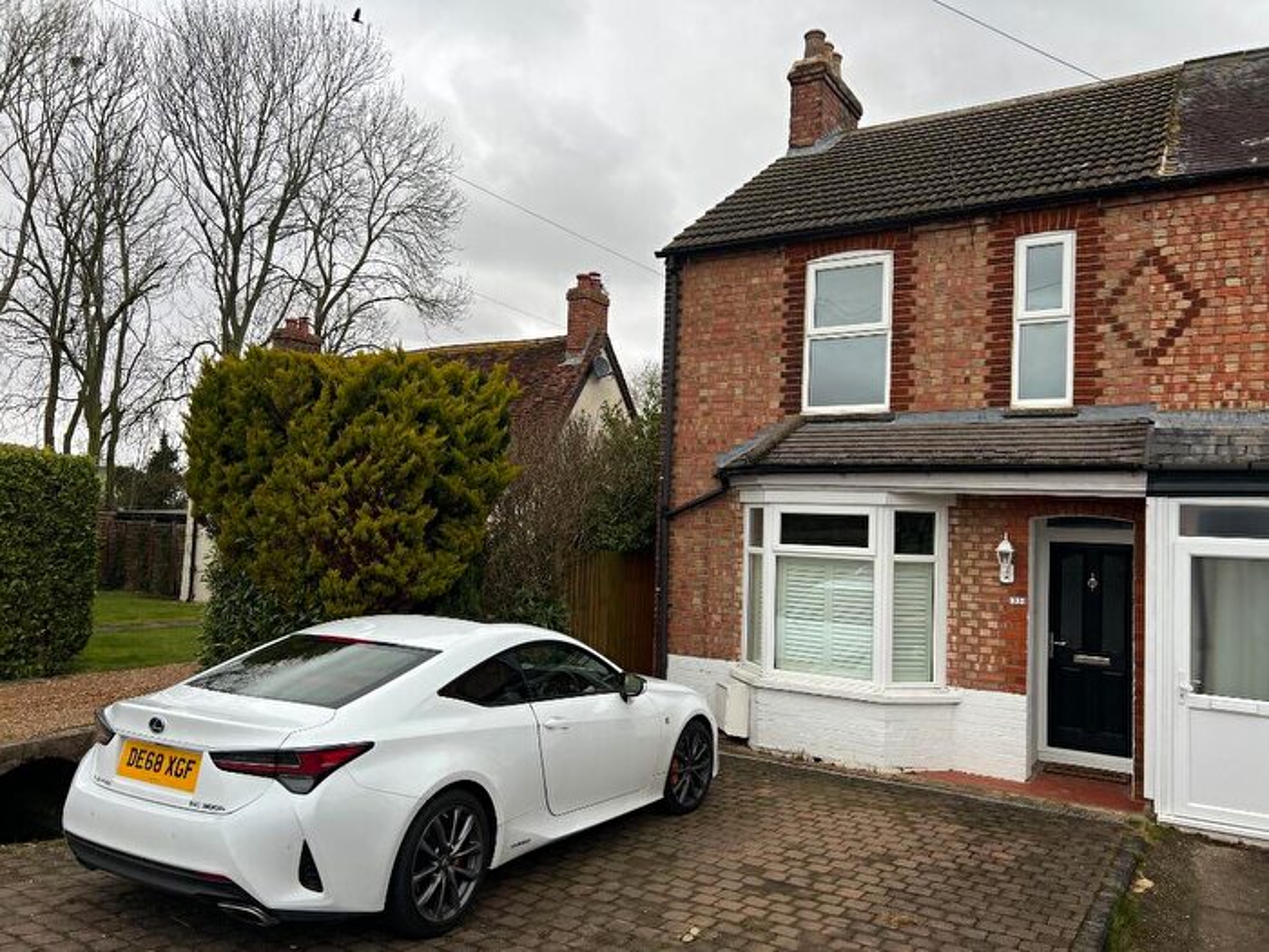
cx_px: 634
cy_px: 476
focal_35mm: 26
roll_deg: -2.1
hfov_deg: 67.3
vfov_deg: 53.1
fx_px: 953
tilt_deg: +2.5
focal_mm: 5.7
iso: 50
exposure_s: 1/439
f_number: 1.5
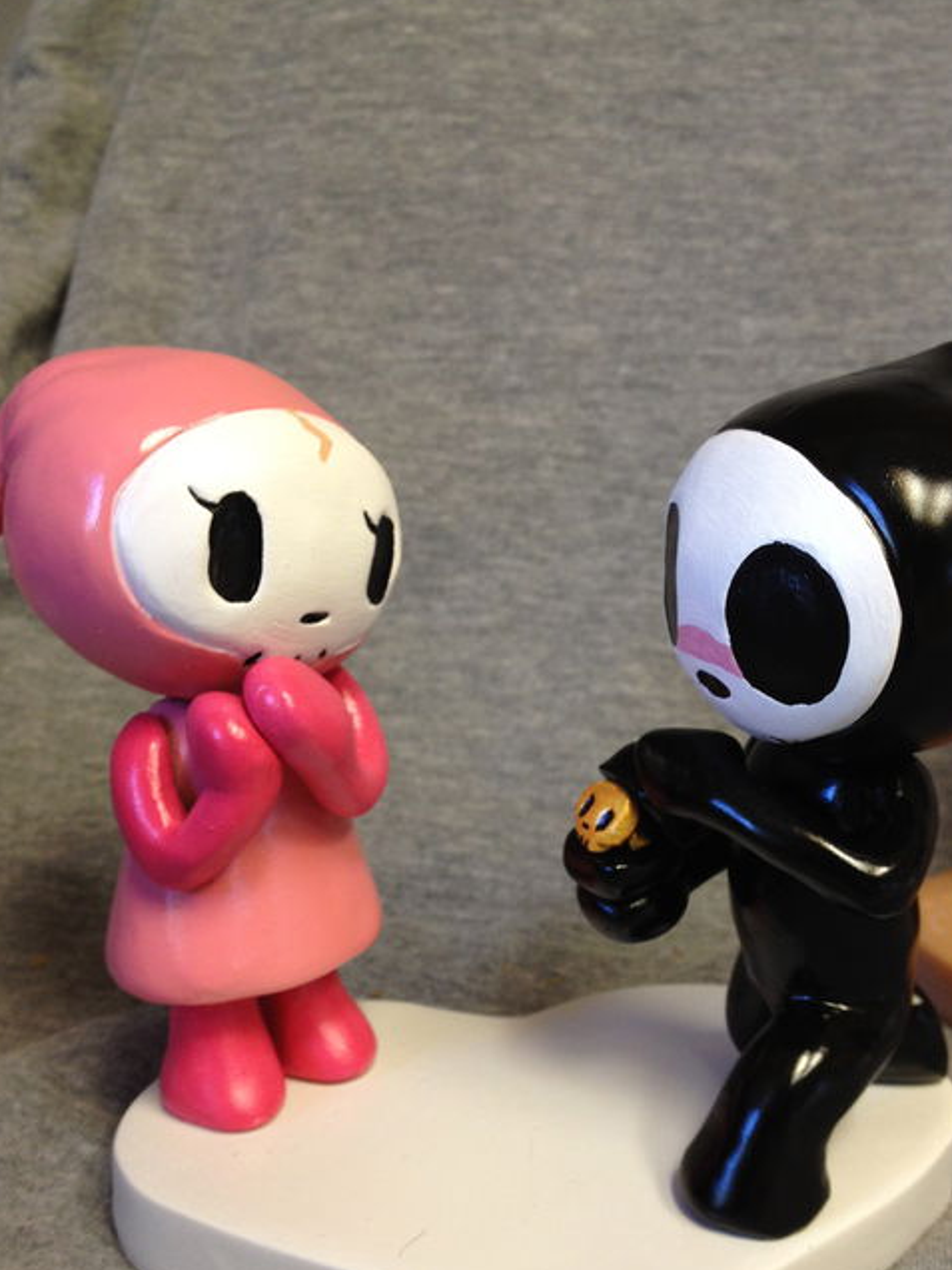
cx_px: 493
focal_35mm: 44
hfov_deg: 32.9
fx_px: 1613
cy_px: 771
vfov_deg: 42.7
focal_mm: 4.28
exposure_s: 1/20
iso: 100
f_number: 2.4
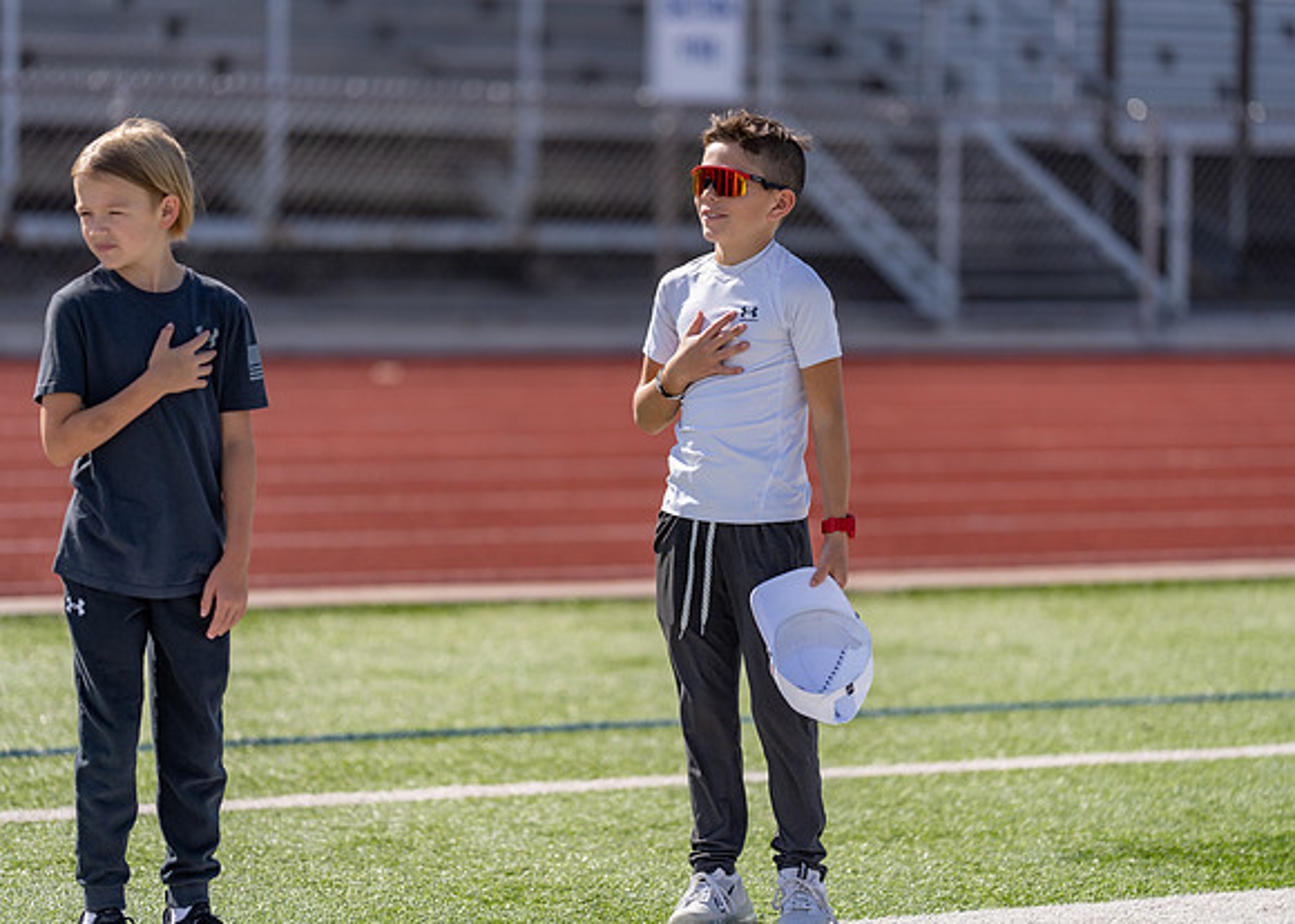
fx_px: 5202
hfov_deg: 14.2
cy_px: 462
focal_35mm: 141
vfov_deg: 10.2
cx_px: 648
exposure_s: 1/4000
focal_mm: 135
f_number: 1.8
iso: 100
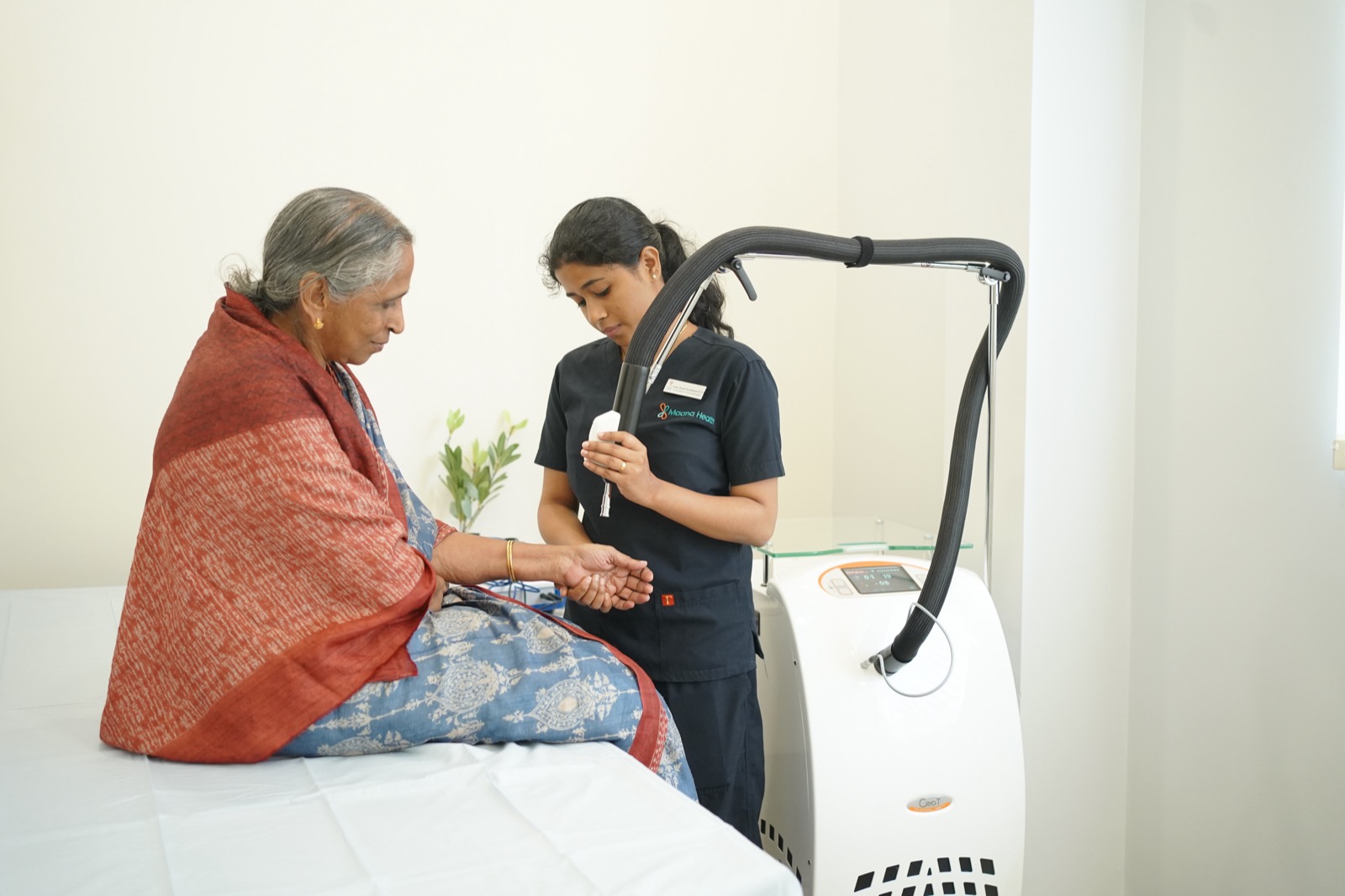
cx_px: 672
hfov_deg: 54.4
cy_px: 448
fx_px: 1307
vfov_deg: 37.8
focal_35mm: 35
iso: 2500
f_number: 2.8
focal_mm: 35
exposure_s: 1/500
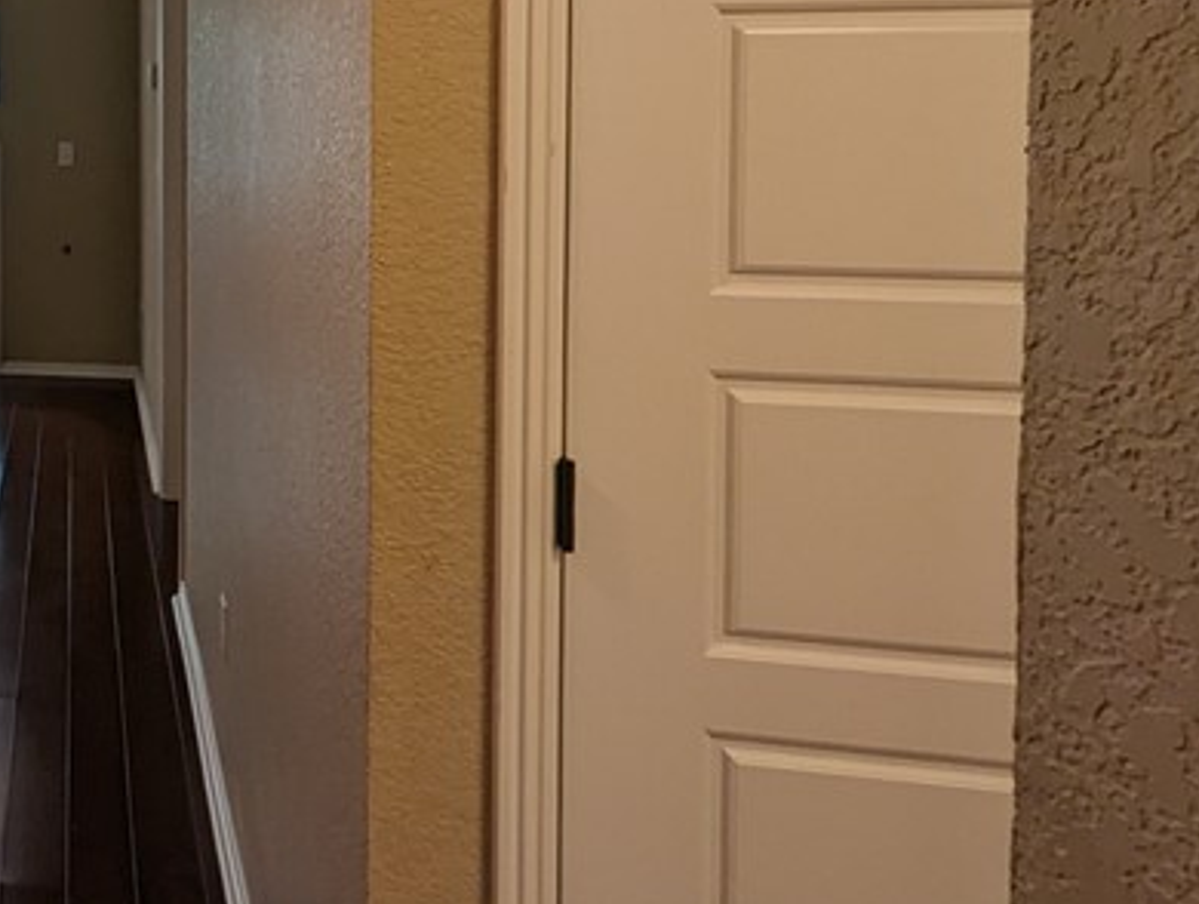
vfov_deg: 39.2
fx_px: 1180
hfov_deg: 38.8
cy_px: 108
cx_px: -254
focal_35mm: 34
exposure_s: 1/24
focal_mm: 1.95
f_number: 2.2
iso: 75
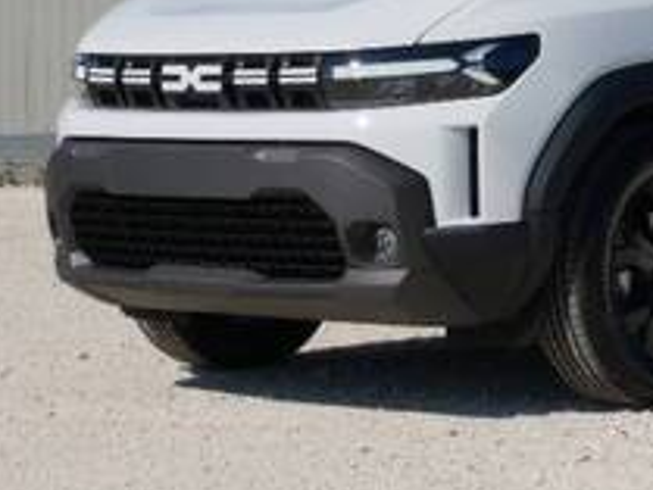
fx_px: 3265
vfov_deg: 8.6
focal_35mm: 173
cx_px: 709
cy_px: 51
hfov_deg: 11.3
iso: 200
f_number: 11
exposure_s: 1/500
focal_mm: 32
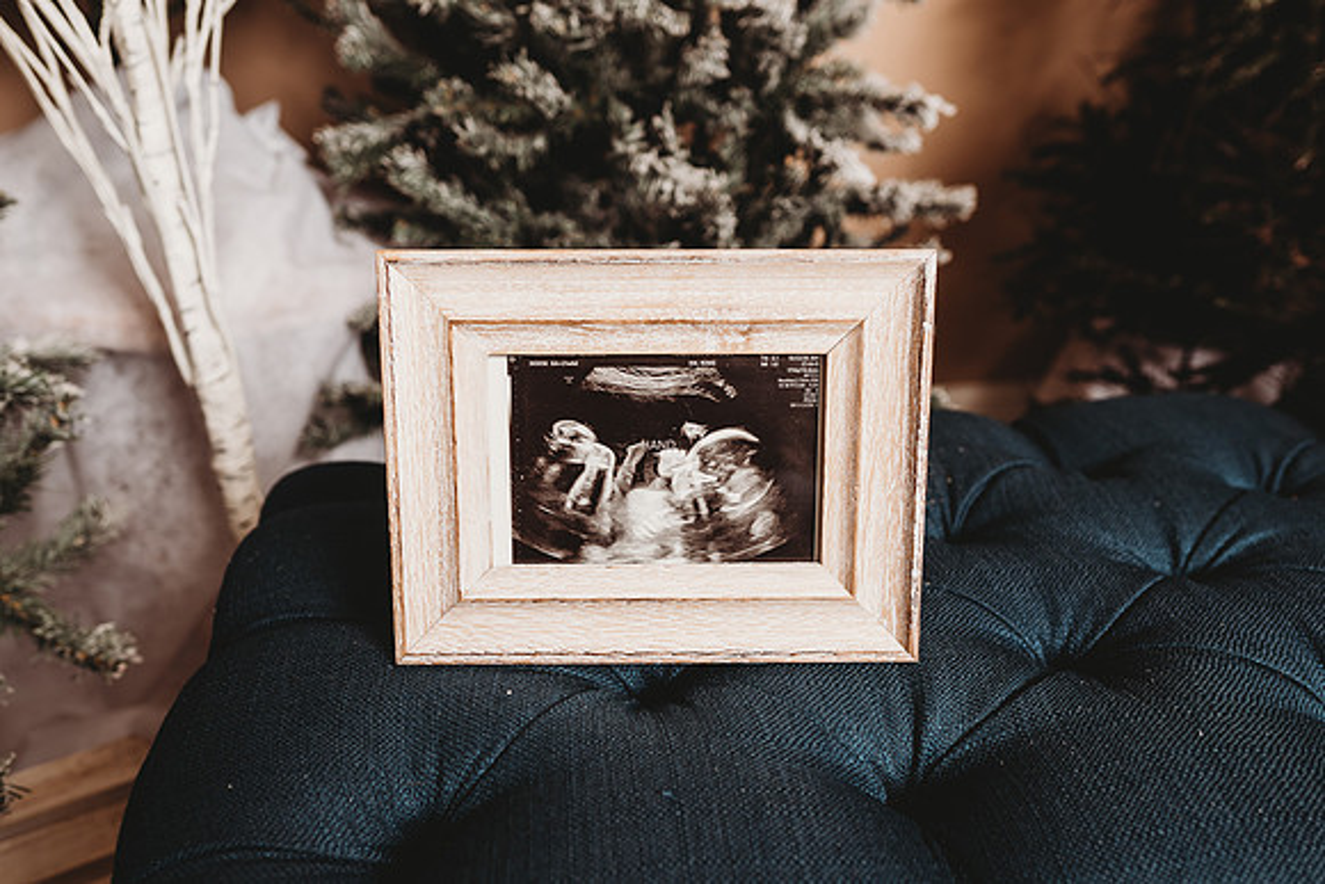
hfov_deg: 63.8
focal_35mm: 29
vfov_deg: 45.0
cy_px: 484
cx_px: 644
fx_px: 1065
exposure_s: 1/160
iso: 100
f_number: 3.2
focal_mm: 24
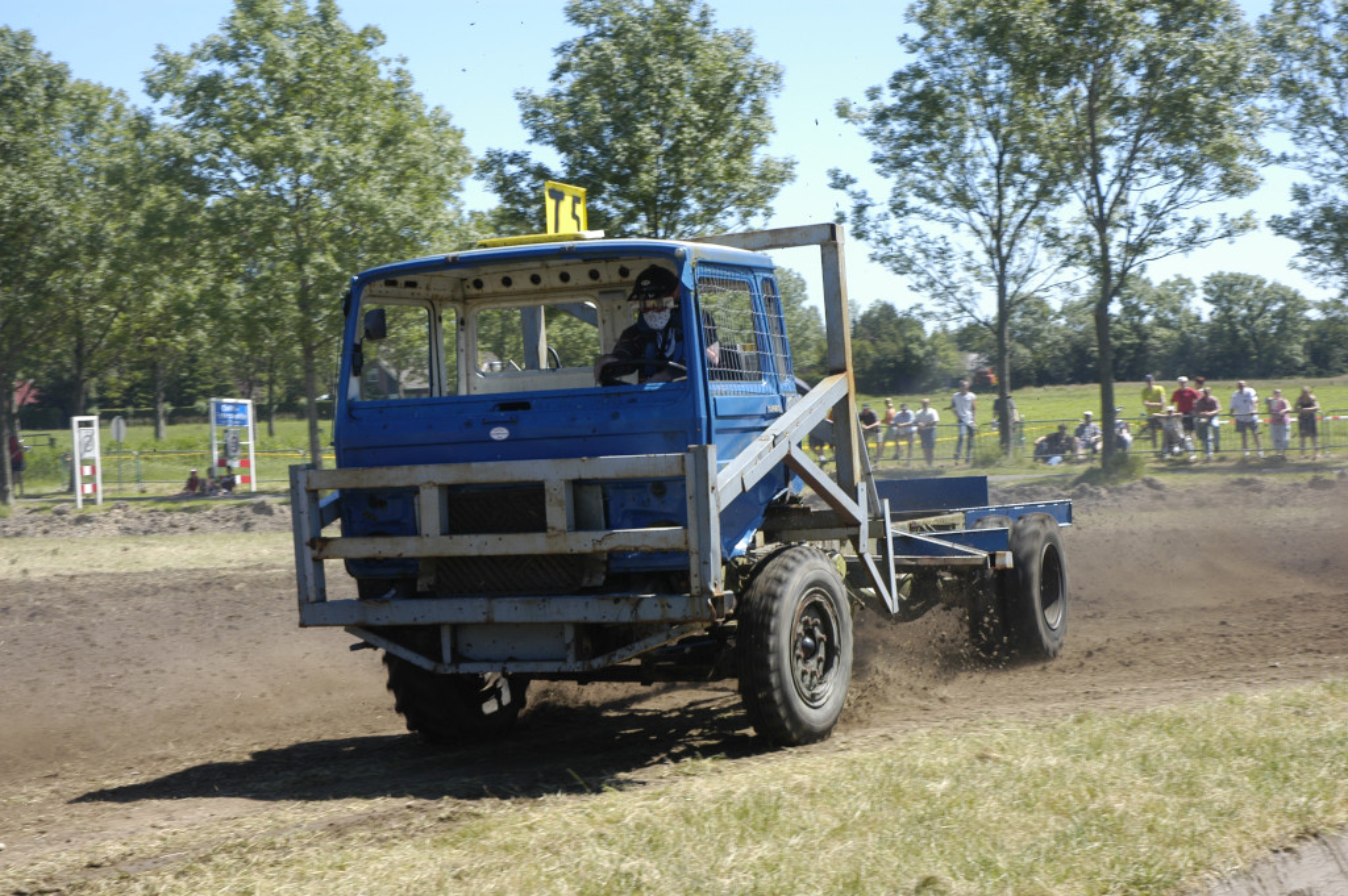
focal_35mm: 66
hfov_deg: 30.5
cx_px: 674
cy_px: 448
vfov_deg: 20.6
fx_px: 2469
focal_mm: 44
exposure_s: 1/250
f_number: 8
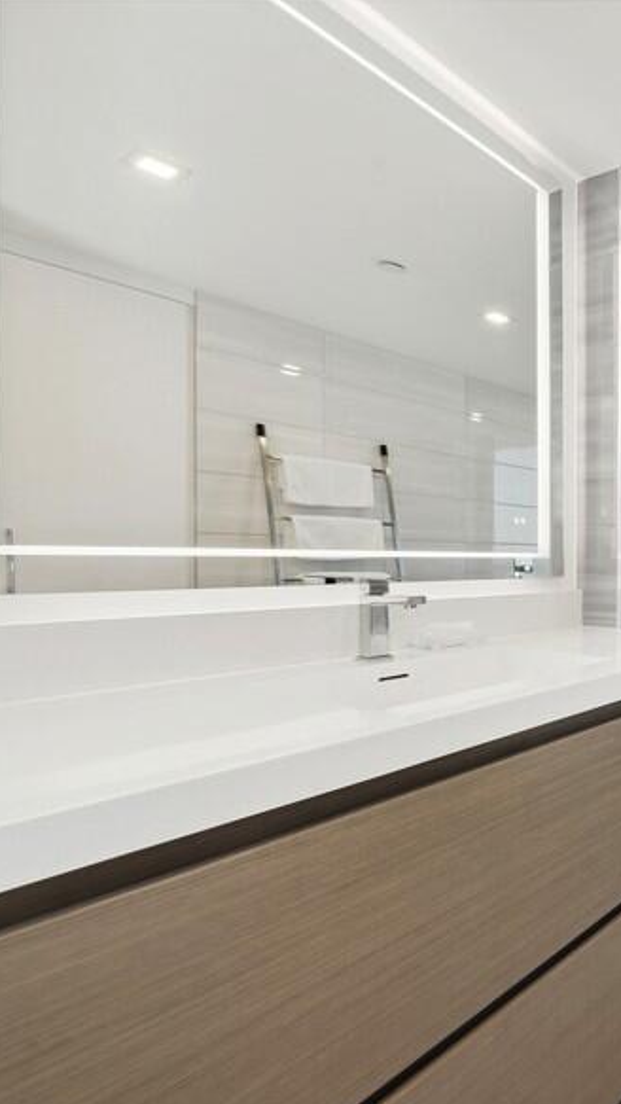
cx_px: 754
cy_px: 564
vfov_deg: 83.8
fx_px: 615
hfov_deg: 38.6
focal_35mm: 21
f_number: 8
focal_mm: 13
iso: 100
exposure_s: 1/40
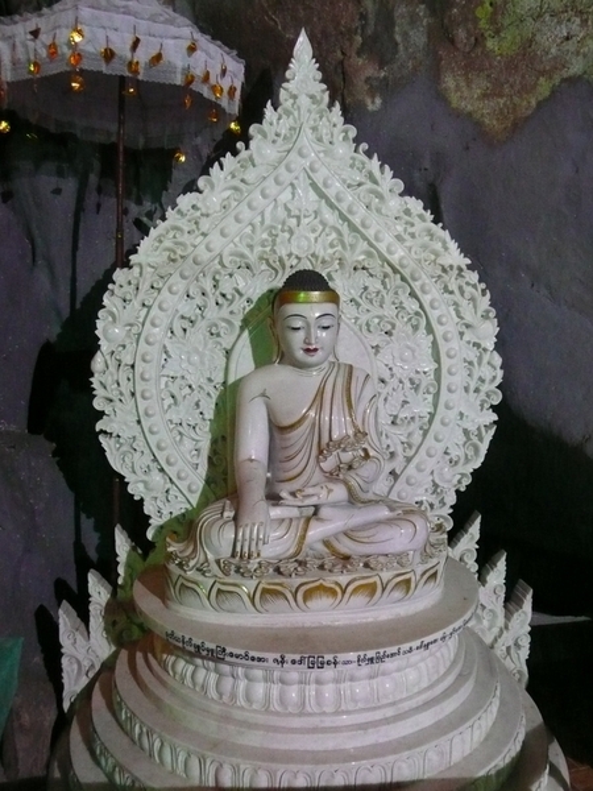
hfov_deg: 44.2
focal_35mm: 32
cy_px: 396
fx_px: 731
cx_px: 296
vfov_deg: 56.8
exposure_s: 1/8
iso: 800
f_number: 3.5
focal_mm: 5.2
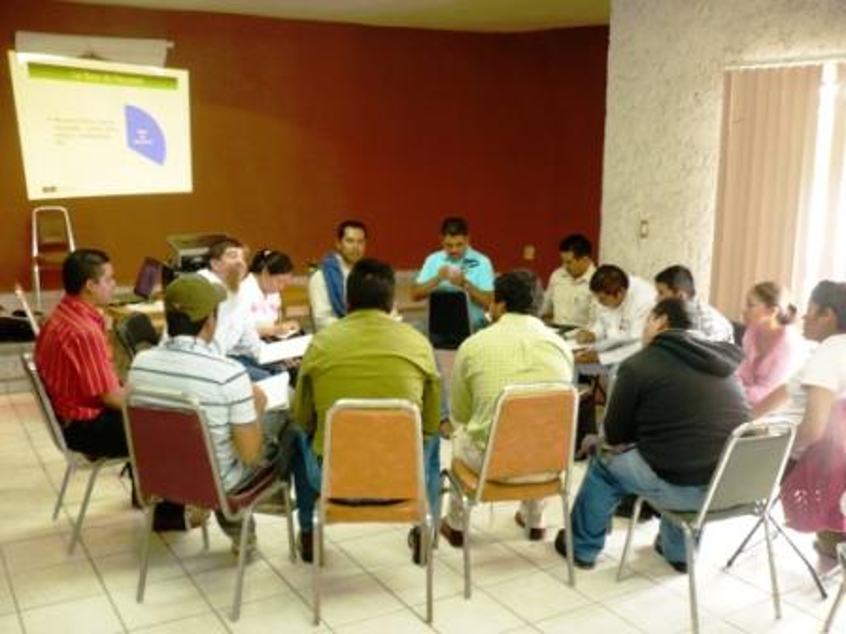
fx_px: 855
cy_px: 317
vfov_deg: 40.7
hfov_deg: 52.6
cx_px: 423
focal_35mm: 35
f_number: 2.8
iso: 100
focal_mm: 5.8
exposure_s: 1/6
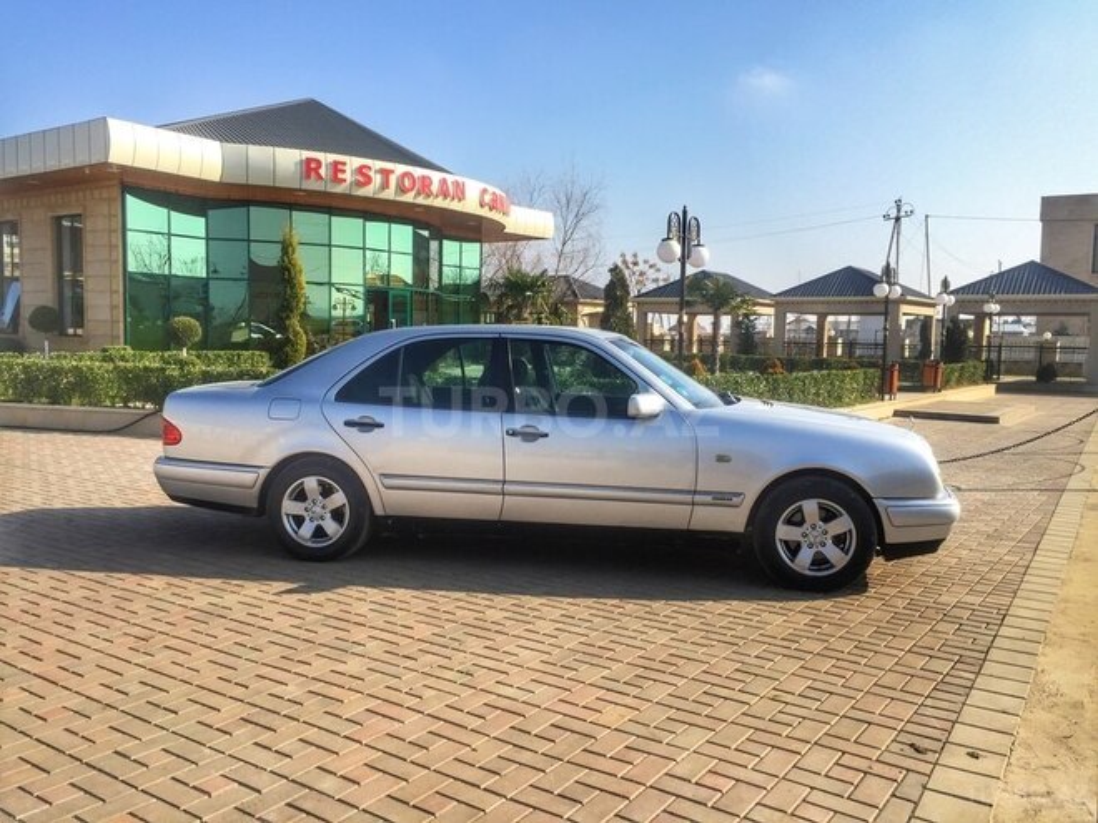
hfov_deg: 61.7
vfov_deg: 48.2
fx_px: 920
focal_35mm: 29
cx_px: 549
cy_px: 412
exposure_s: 1/1412
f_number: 2.2
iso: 32
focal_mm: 4.15
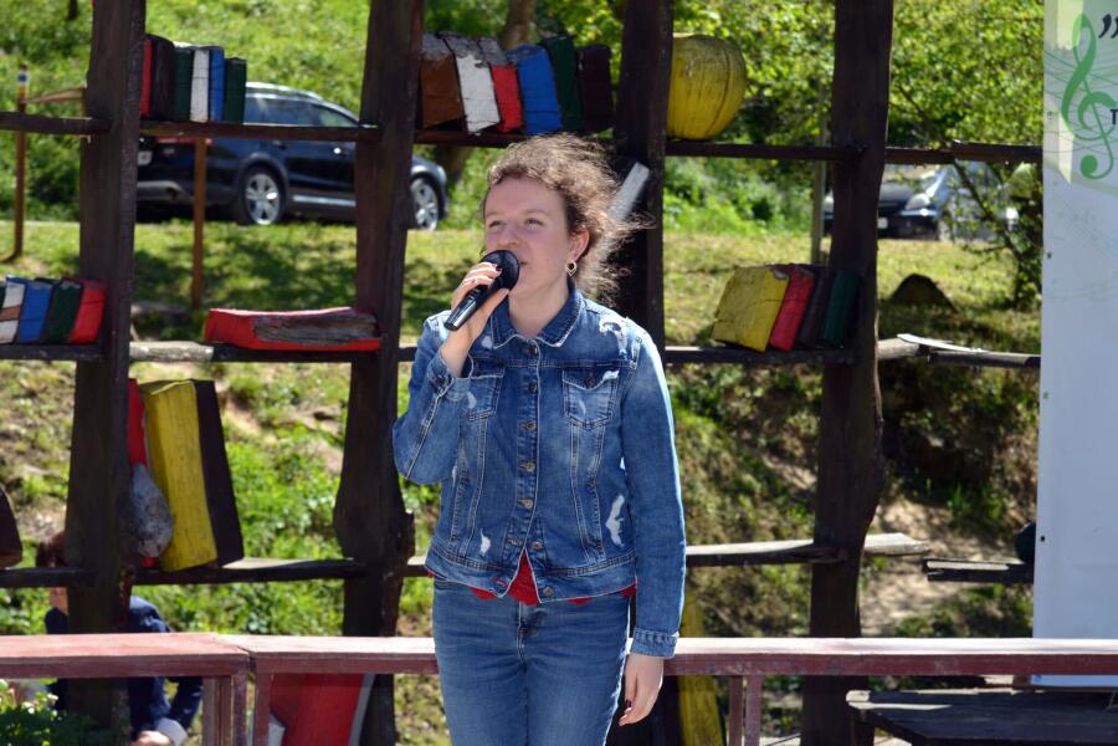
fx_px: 3726
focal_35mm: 120
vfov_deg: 11.4
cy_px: 373
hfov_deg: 17.1
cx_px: 559
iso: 200
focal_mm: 120
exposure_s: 1/125
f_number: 5.6
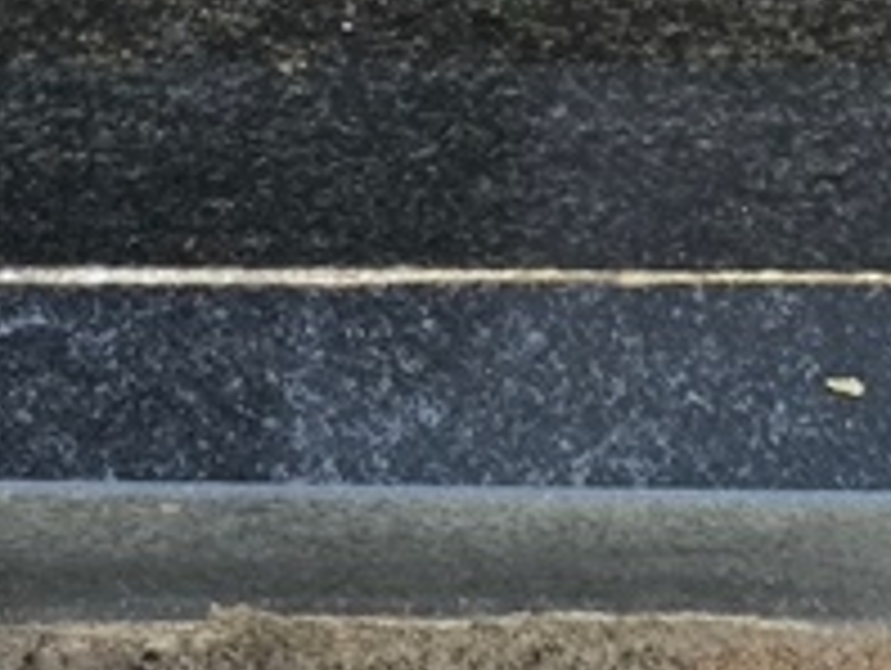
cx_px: 187
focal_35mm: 202
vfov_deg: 7.3
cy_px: -328
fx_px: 5206
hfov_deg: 9.8
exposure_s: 1/100
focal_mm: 4.71
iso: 80
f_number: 1.7
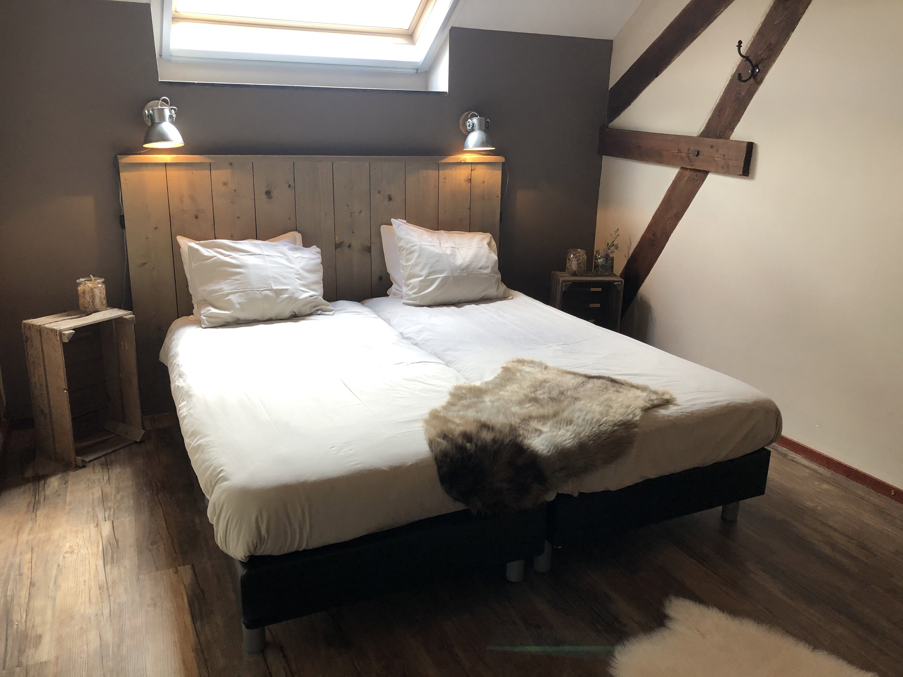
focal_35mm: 28
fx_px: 730
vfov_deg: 49.7
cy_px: 338
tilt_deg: -13.2
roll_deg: -0.9
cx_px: 452
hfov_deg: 63.4
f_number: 1.8
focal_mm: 3.99
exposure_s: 1/25
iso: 32
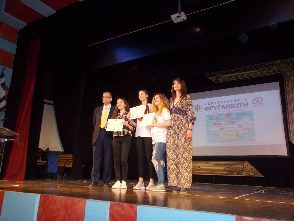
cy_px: 110
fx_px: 255
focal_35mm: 30
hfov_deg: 60.0
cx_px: 147
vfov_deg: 46.8
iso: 220
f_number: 3.4
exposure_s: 1/25
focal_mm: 5.3
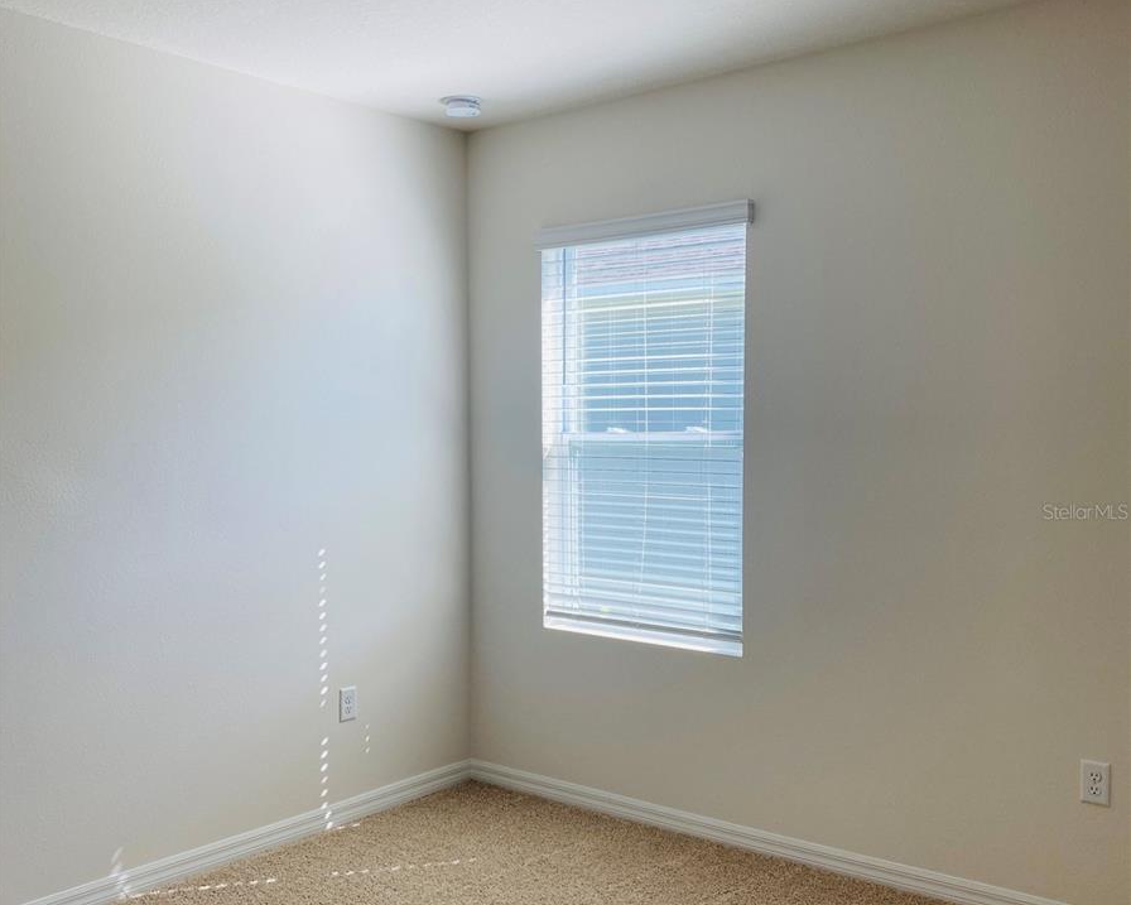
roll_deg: +1.9
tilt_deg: -2.6
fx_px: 1138
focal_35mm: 34
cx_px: 564
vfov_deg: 43.3
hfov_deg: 52.8
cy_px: 511
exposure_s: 1/189
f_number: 1.8
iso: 32
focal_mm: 4.25
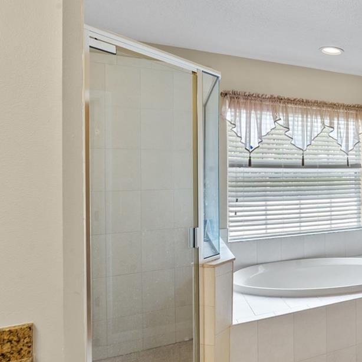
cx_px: 420
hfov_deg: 39.9
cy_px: 191
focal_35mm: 31
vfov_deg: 52.5
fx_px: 367
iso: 160
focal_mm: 14
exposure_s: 1/2.5
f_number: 11
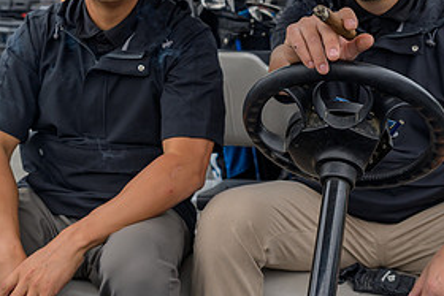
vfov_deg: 21.9
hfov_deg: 33.4
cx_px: 232
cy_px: 7
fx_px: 740
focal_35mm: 60
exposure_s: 1/200
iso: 100
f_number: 4
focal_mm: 29
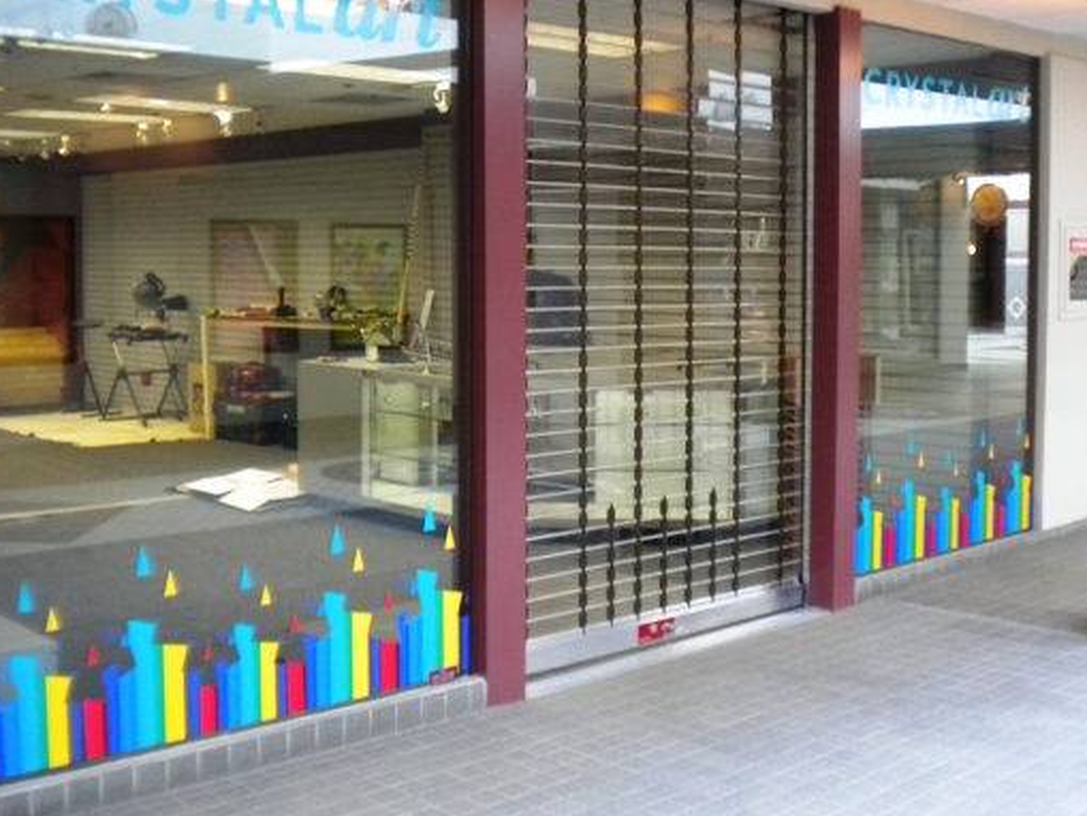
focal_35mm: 44
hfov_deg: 42.9
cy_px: 342
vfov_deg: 32.8
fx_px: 1382
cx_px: 555
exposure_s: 1/35.6
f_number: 3.1
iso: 400
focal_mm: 6.3
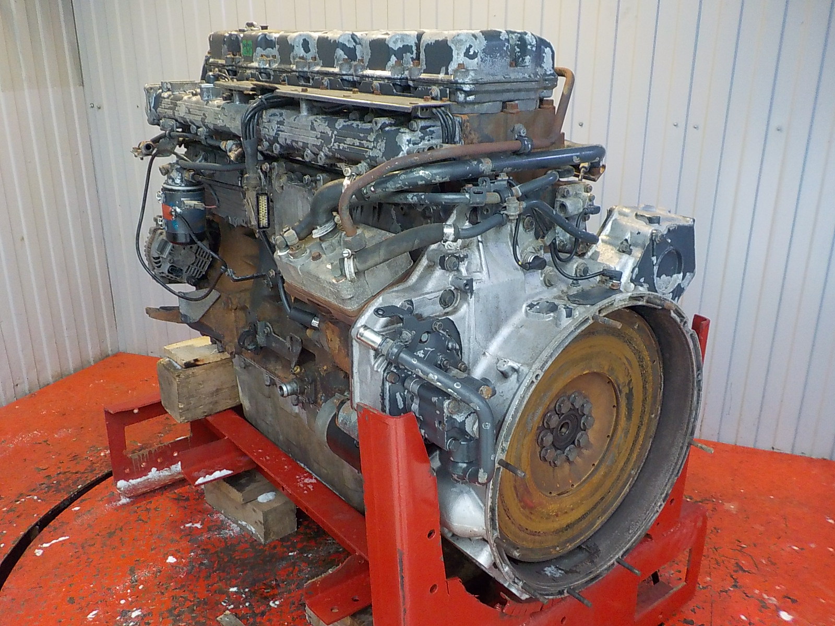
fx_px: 724
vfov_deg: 46.8
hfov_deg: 60.0
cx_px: 418
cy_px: 313
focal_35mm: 30
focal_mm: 4.1
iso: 280
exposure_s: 1/30
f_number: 3.3
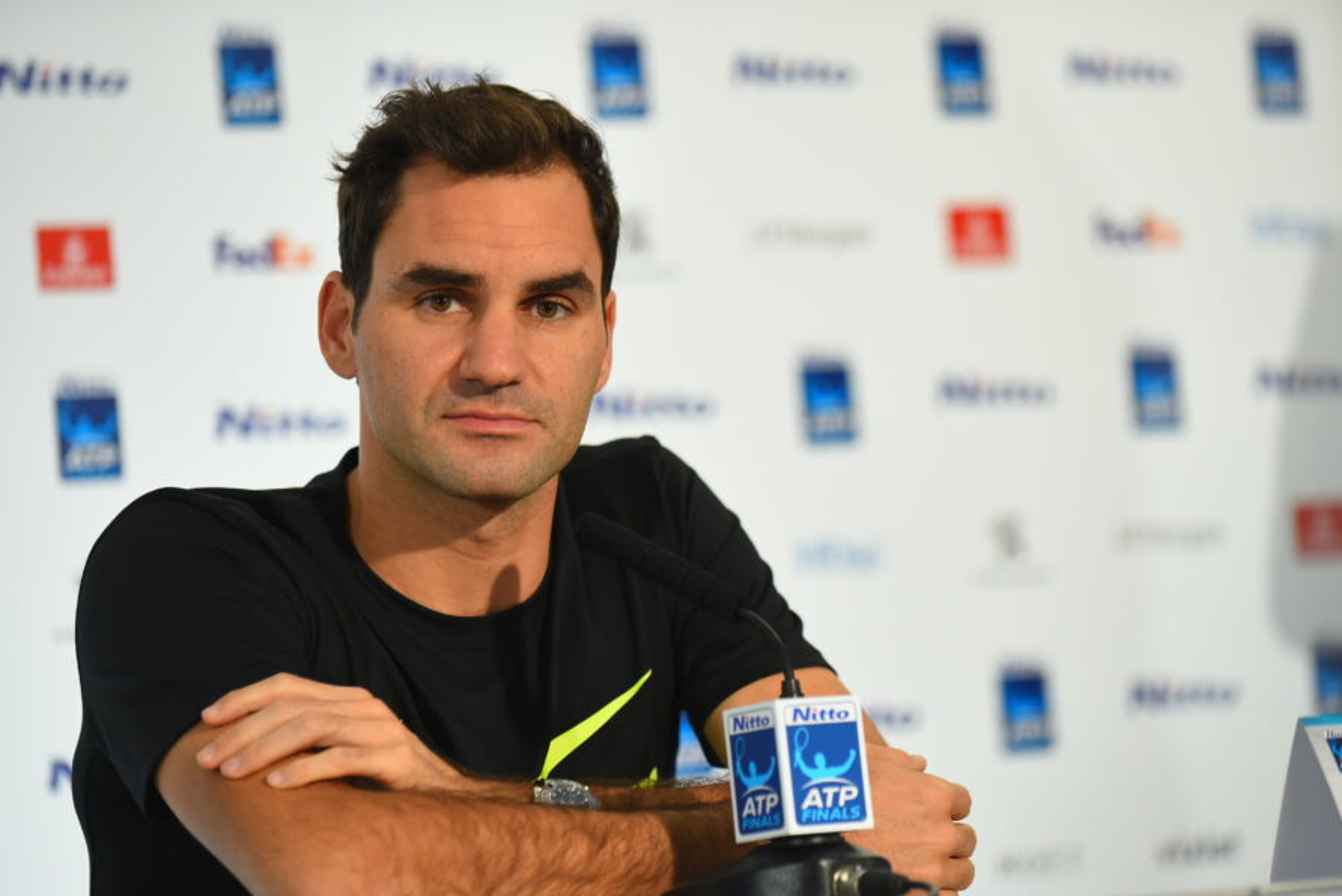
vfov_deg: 8.9
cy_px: 496
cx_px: 654
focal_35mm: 155
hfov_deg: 13.2
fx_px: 5782
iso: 1000
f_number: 2.8
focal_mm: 135
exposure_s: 1/320
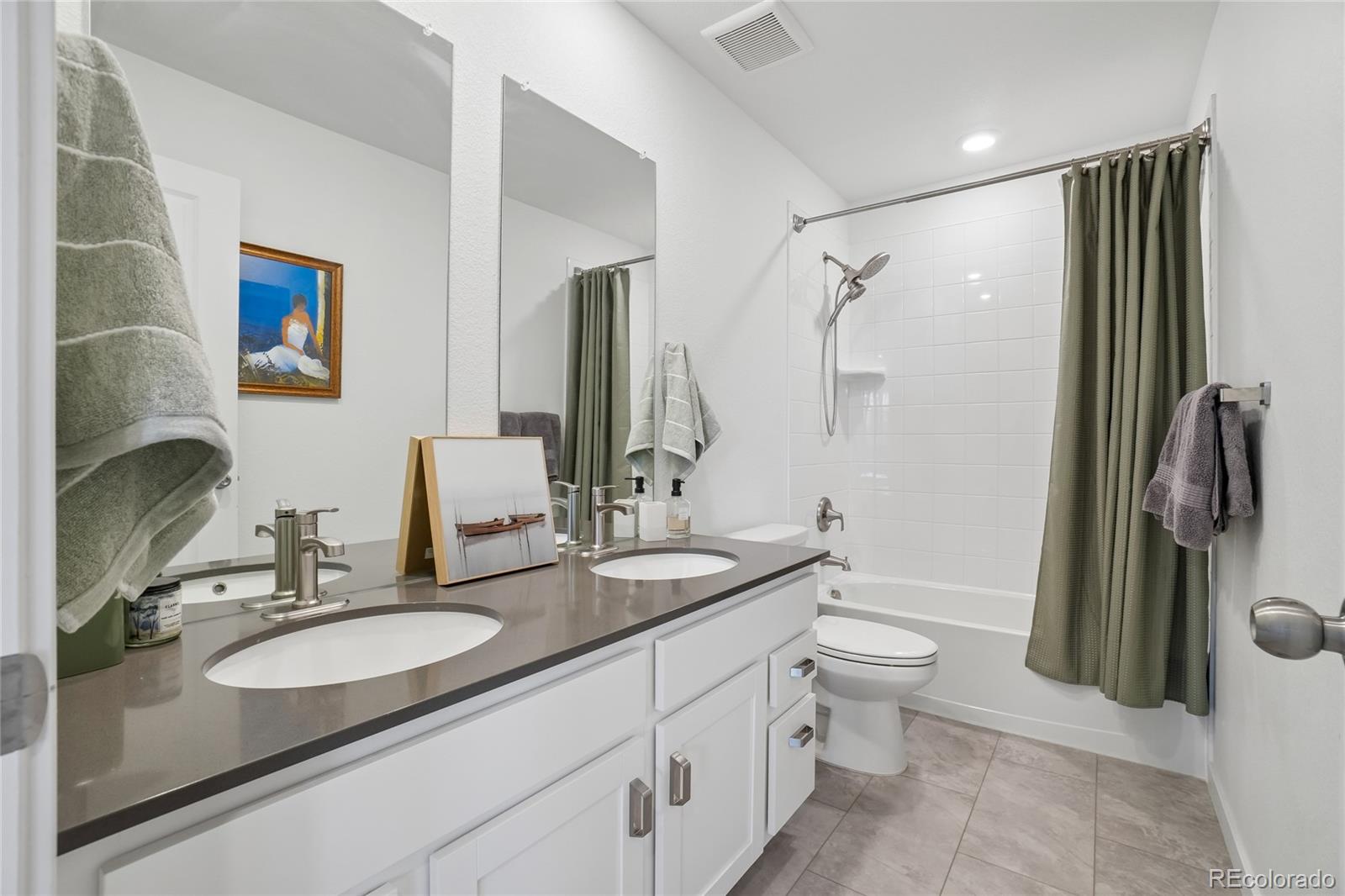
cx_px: 672
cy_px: 448
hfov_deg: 100.4
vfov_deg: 77.3
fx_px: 560
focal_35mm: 15
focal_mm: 10
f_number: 8
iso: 400
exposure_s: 1/25
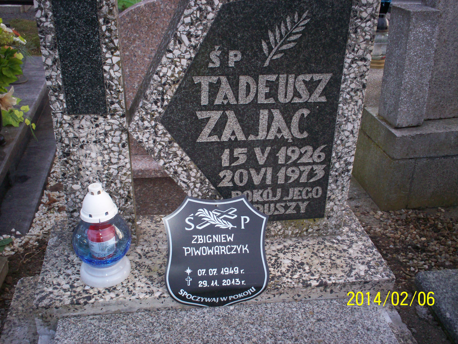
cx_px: 229
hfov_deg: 51.4
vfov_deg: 39.7
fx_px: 476
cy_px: 172
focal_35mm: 36
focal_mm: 6
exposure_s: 1/60
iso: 140
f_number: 4.5
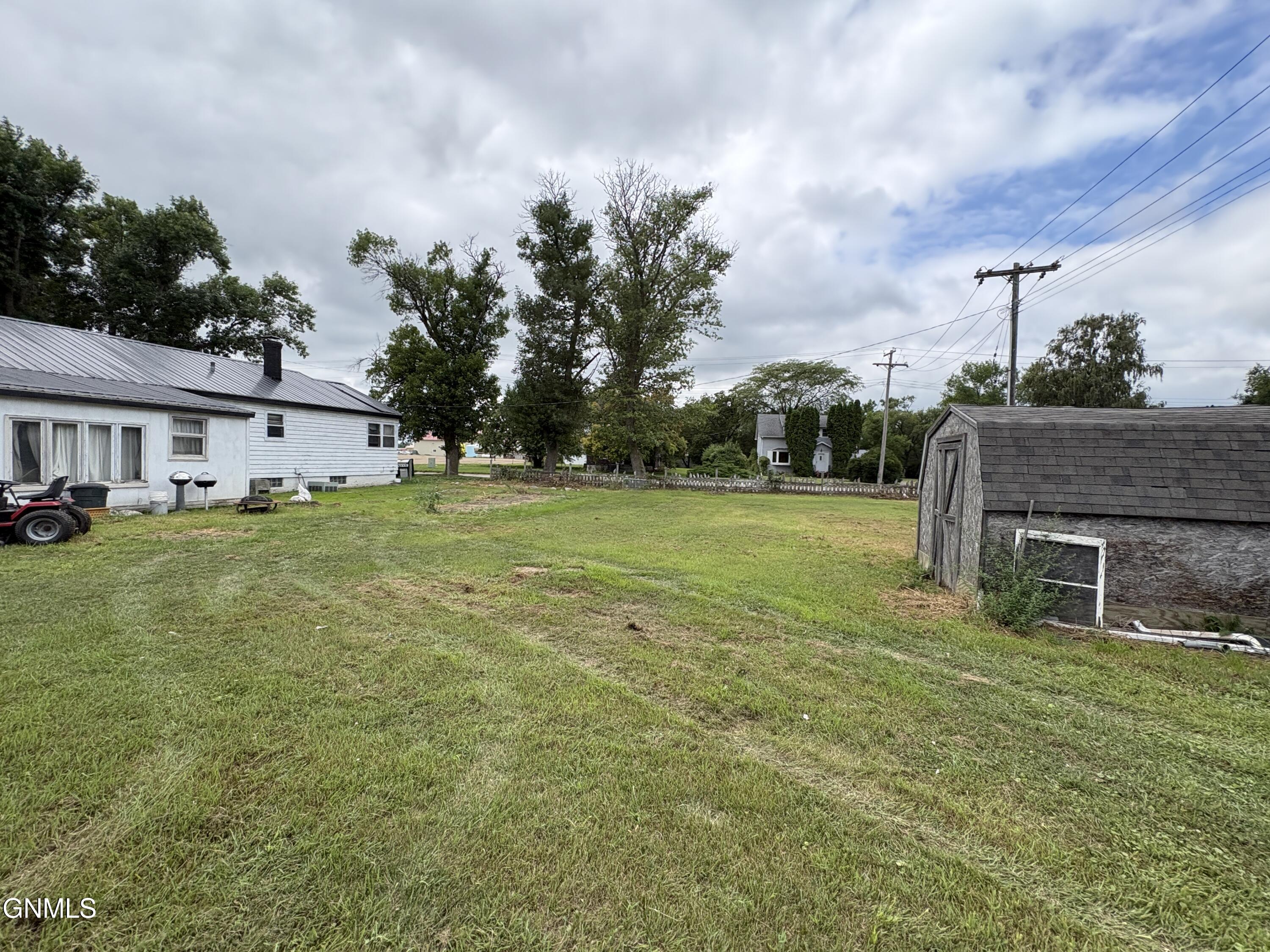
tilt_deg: +1.4
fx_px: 514
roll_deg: +1.4
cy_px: 476
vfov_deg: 85.7
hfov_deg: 102.1
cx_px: 635
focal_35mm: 14
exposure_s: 1/968
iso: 64
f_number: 2.2
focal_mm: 2.22
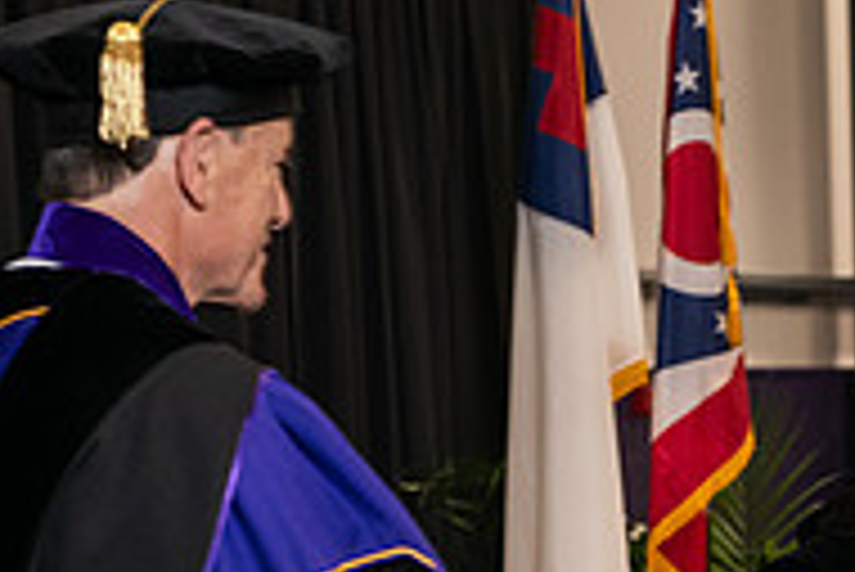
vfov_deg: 7.2
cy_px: 655
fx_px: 4492
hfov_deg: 10.8
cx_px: 828
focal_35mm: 189
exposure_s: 1/125
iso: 1600
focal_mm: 62
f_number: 5
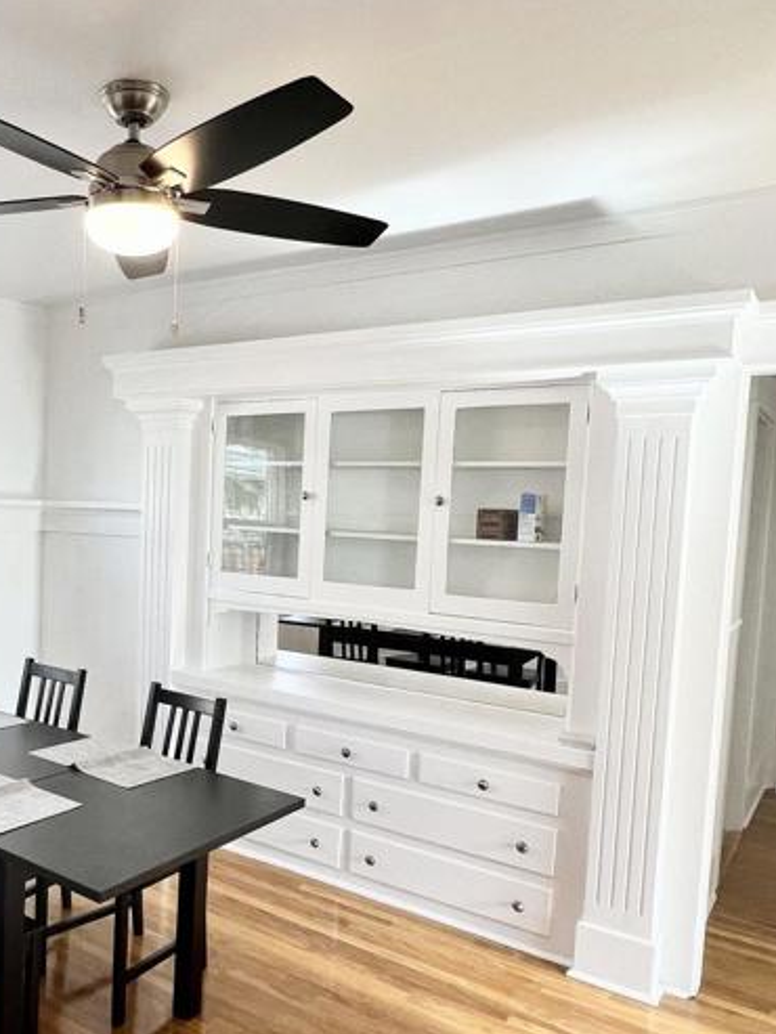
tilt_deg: -4.0
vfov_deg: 65.1
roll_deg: -1.6
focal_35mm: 27
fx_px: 807
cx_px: 172
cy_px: 581
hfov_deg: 48.9
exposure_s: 1/120
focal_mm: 1.57
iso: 80
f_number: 1.8
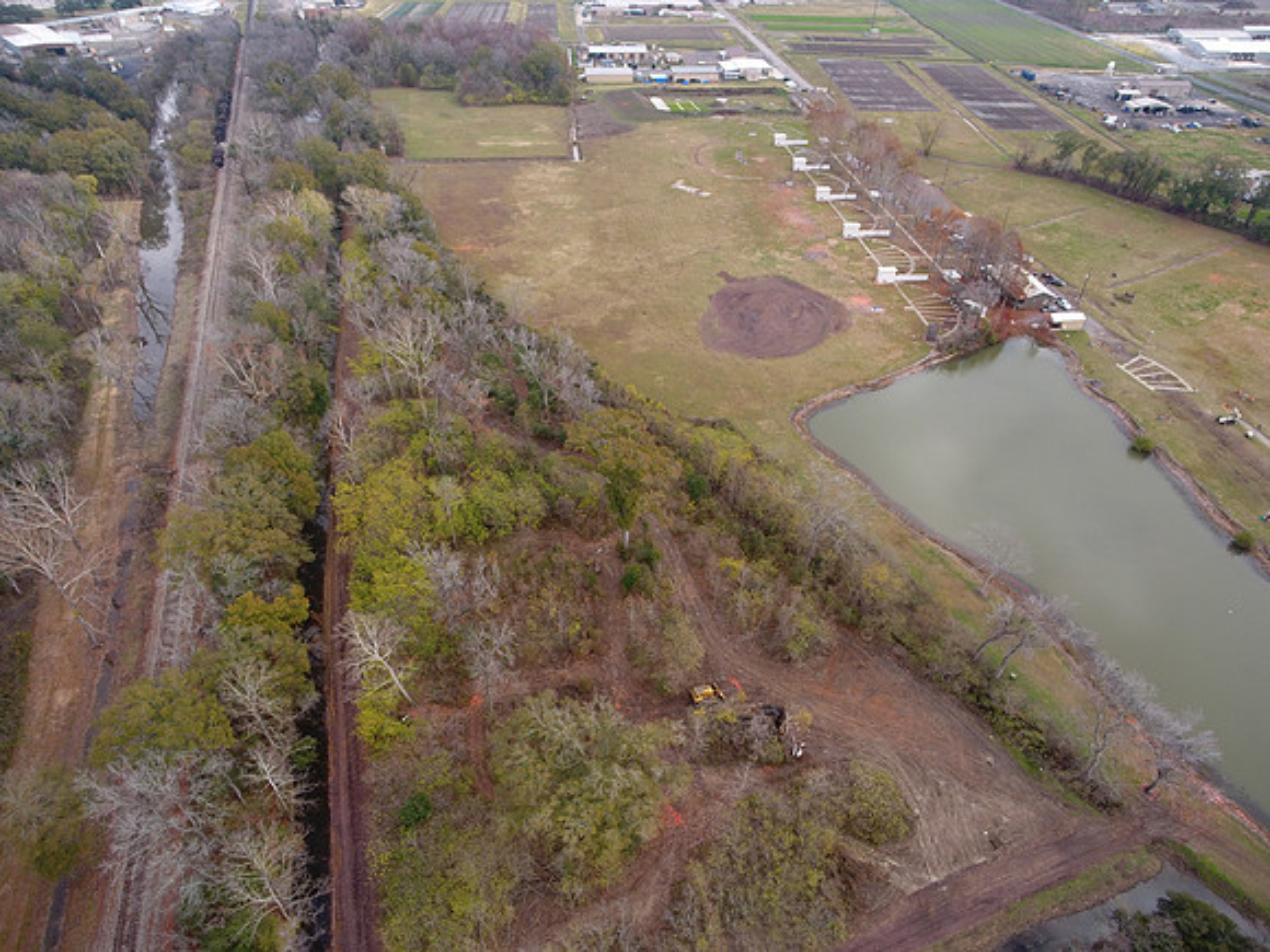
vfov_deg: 66.0
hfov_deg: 81.7
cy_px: 476
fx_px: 734
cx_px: 635
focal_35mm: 20
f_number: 2.8
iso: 100
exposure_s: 1/260
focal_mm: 3.61
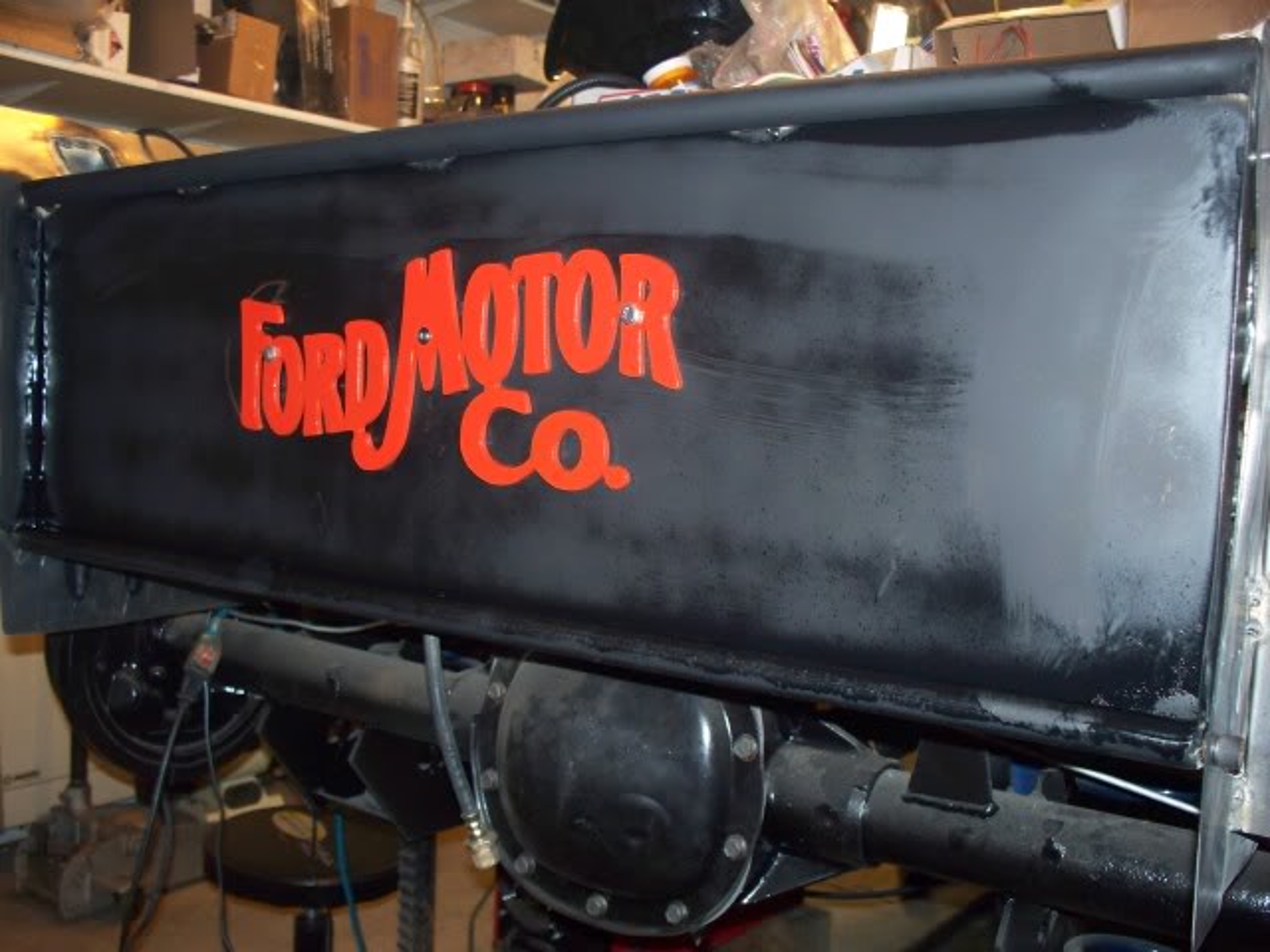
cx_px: 635
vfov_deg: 39.7
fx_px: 1321
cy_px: 476
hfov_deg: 51.4
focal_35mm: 36
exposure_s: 1/30
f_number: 2.8
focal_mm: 7.5
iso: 200
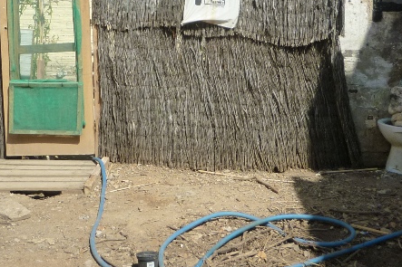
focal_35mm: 68
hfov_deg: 29.7
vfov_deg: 19.8
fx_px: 759
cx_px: 211
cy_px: 51
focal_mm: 5.2
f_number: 4
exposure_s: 1/640
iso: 125
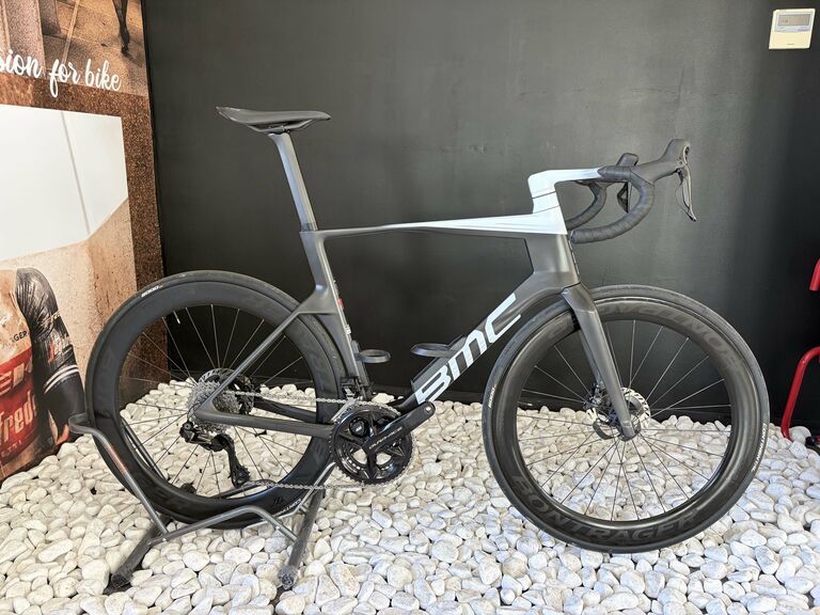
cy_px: 308
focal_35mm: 26
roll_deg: -0.7
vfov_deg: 53.1
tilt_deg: -12.0
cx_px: 410
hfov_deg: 67.3
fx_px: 616
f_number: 1.6
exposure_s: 1/60
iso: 160
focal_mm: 5.96
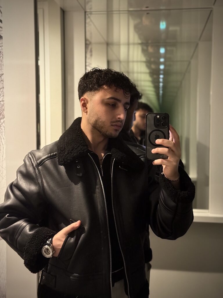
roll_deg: +0.0
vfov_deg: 39.7
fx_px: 412
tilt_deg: -3.4
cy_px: 149
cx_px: 112
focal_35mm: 48
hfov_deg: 30.3
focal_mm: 6.76
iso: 640
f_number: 1.78
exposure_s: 1/25
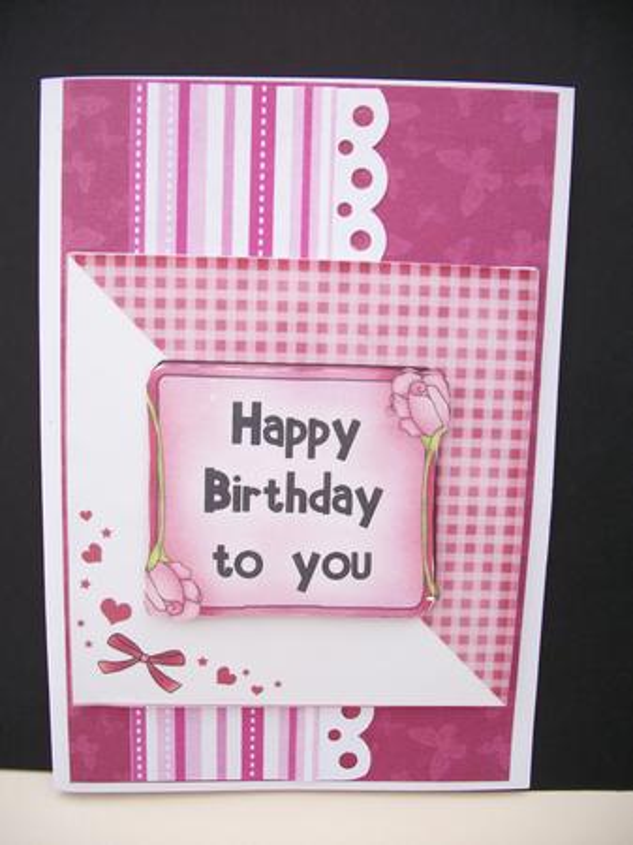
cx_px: 316
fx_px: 781
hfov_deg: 44.1
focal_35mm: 32
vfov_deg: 56.8
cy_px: 422
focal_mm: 5.7
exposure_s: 1/125
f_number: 2.9
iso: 80
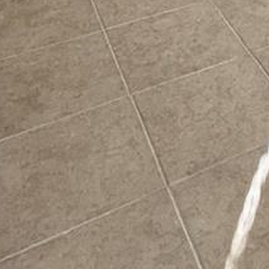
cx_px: 377
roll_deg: -2.2
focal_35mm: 70
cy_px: -239
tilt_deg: -9.9
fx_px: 615
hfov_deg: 21.5
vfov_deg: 18.3
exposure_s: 1/60
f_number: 2.2
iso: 200
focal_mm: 2.22
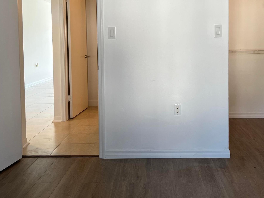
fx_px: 320
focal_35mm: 42
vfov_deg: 33.9
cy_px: 57
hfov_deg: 44.7
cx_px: 148
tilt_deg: -3.0
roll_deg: +0.9
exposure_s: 1/120
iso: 64
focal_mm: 5.1
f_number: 1.6
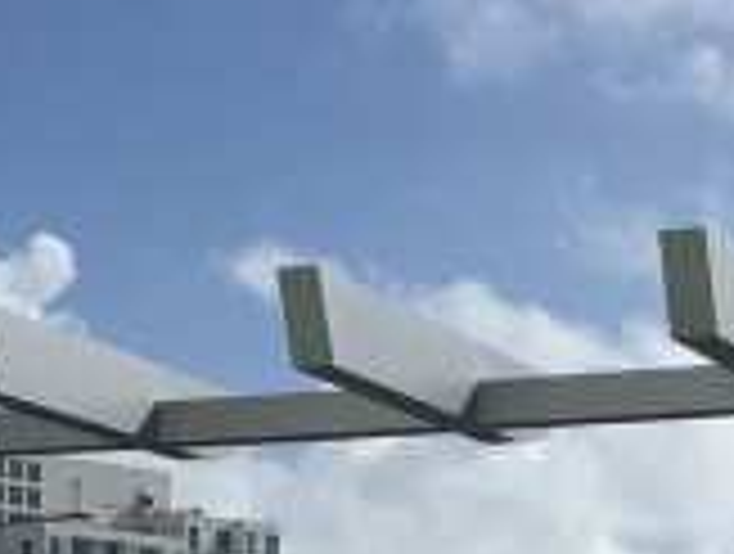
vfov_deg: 9.7
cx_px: -27
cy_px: 1131
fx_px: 3018
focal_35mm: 142
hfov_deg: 13.6
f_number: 2.2
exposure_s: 1/6623
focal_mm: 4.15
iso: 32
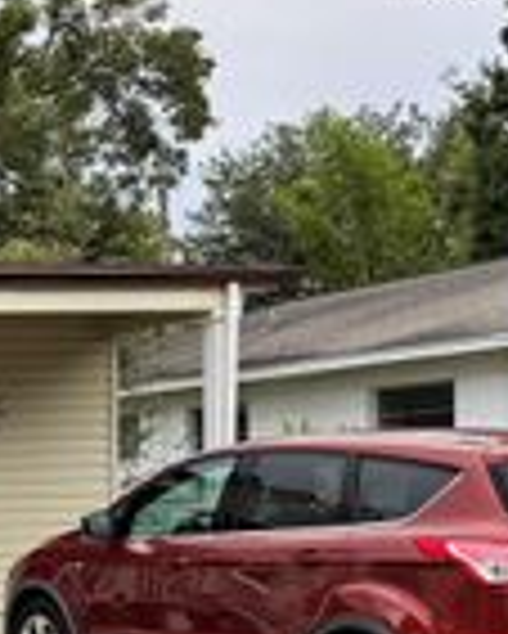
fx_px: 1558
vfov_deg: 22.6
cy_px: 528
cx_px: -472
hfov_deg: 15.3
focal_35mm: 83
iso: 80
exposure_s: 1/780
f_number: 1.78
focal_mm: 6.76
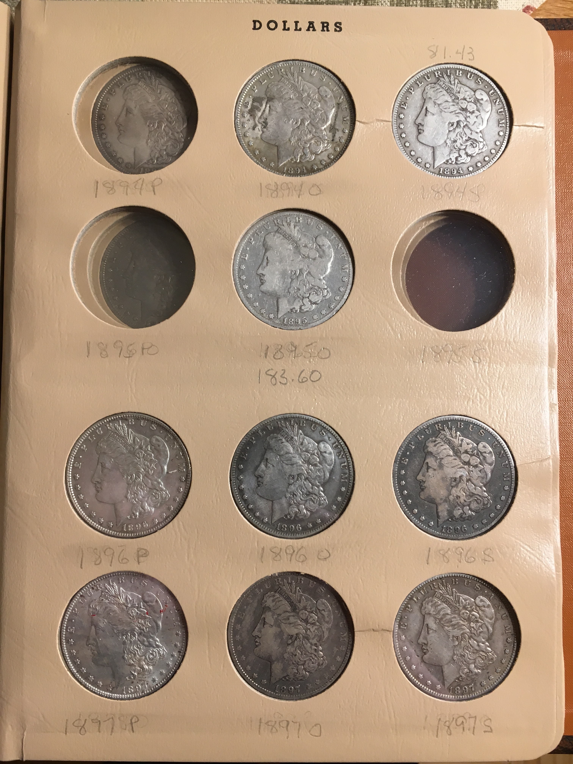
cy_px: 382
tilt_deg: -83.7
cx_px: 286
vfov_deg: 61.7
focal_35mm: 29
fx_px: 640
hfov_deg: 48.2
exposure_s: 1/30
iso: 50
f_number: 2.2
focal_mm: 4.15
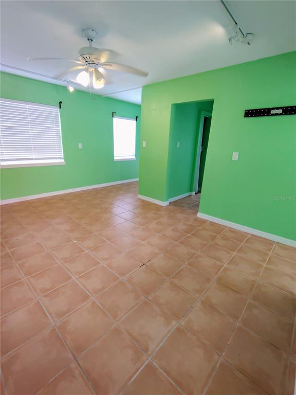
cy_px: 198
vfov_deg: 94.5
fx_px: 182
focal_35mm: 16
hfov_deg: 78.1
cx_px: 148
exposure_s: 1/60
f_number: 2.2
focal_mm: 2.13
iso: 298
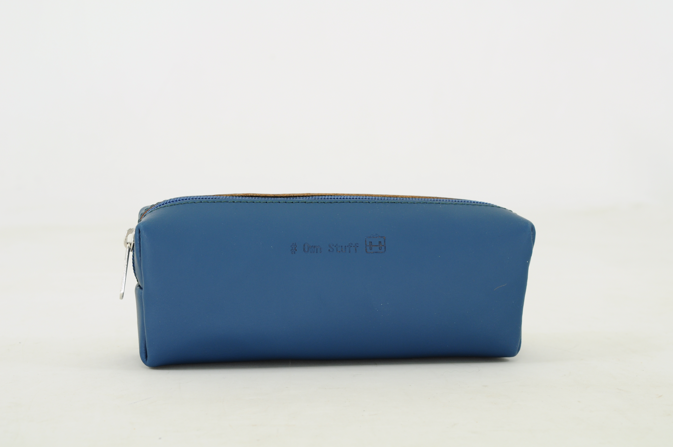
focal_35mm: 68
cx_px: 336
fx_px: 1260
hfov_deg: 29.9
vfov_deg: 20.1
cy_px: 224
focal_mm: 45
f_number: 9
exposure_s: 1/25
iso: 200
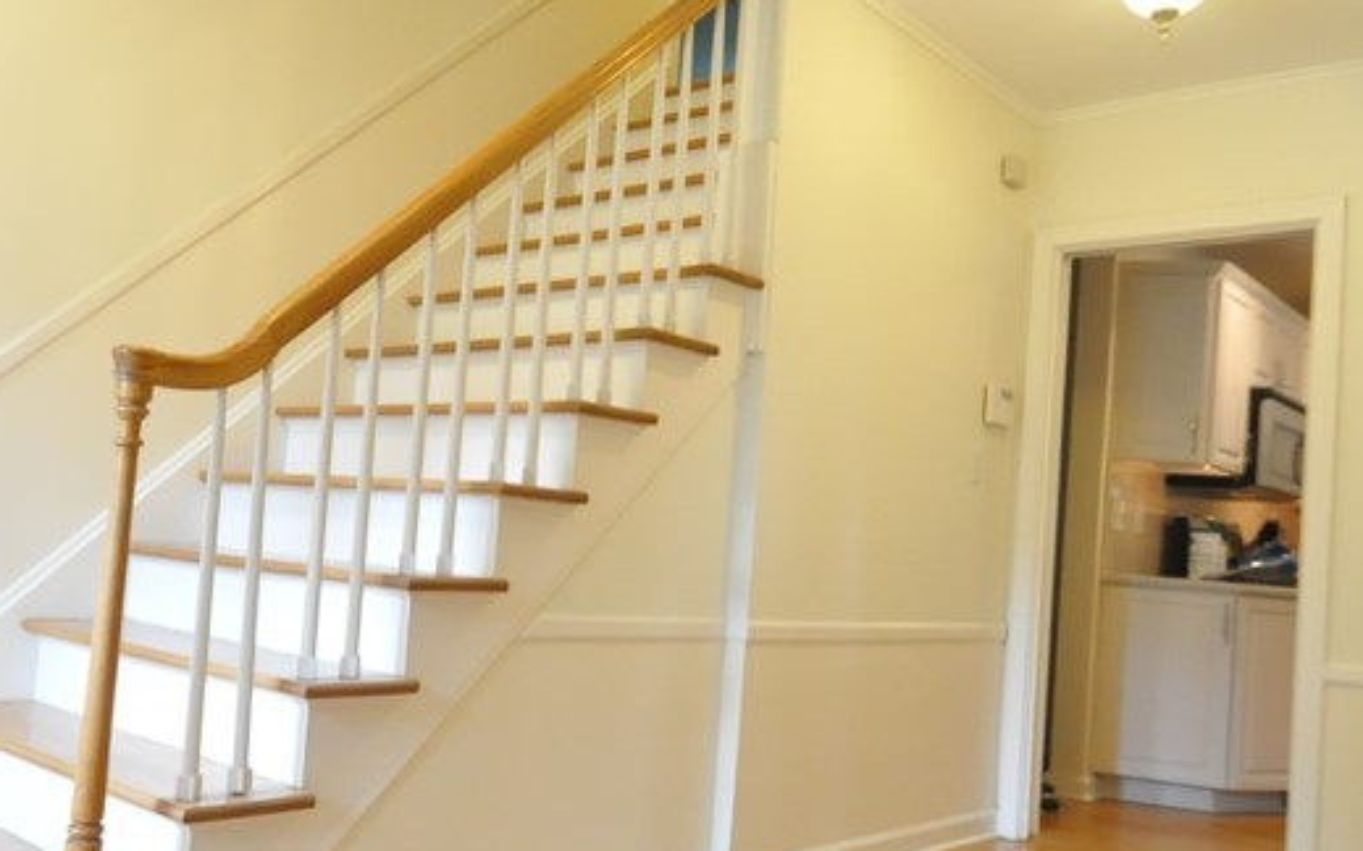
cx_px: 552
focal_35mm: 32
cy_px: 441
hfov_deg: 59.2
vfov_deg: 39.4
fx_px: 1188
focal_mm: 10
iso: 2500
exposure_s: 1/100
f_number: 3.5
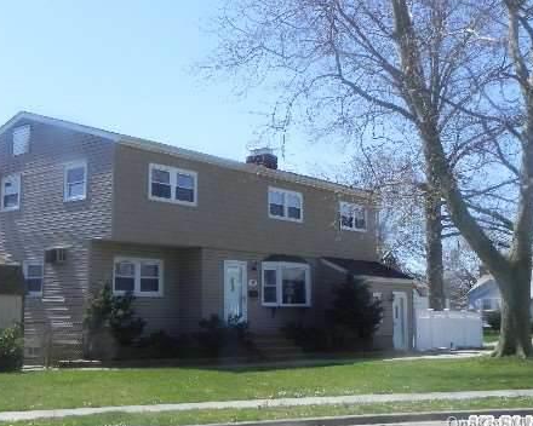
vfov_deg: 30.8
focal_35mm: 49
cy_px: 217
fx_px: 773
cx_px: 257
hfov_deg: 38.0
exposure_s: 1/335
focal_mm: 8.2
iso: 160
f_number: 6.3
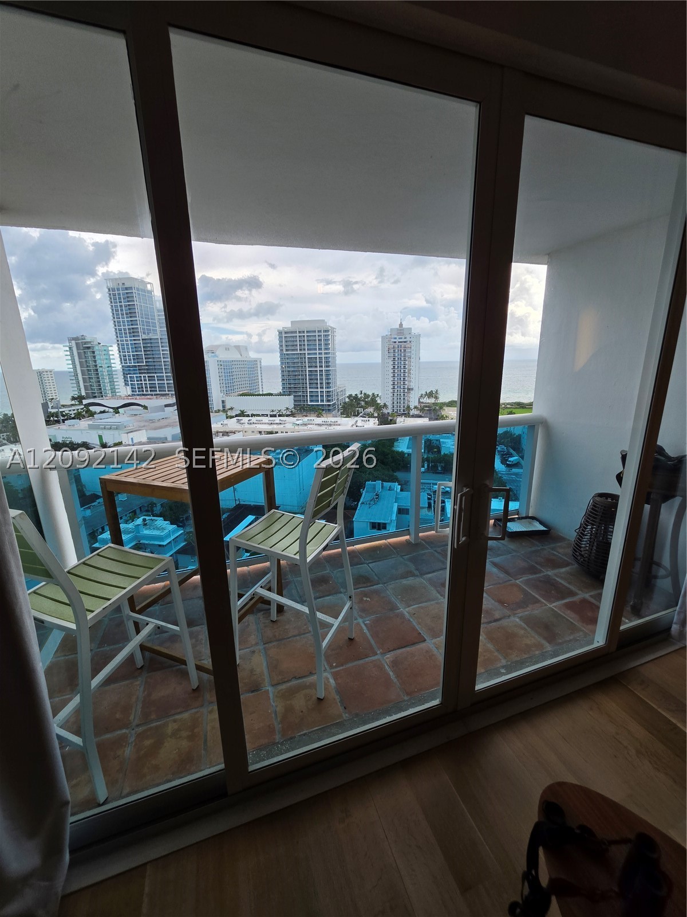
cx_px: 344
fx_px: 344
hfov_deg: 89.9
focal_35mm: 13
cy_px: 458
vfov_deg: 106.2
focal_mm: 2.2
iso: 40
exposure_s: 1/591
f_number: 1.9
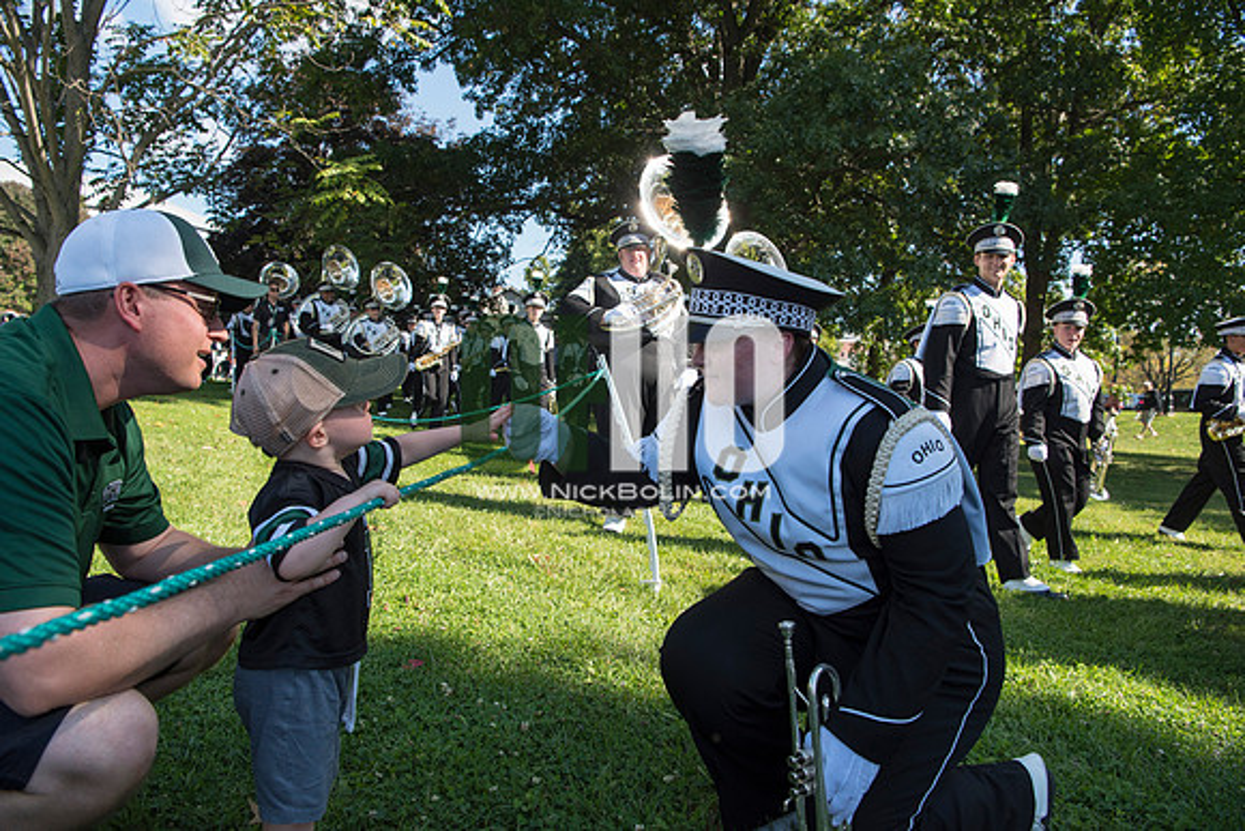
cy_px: 416
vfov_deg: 53.2
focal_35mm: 24
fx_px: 830
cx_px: 622
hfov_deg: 73.7
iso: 200
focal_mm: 24
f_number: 5.6
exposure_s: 1/800
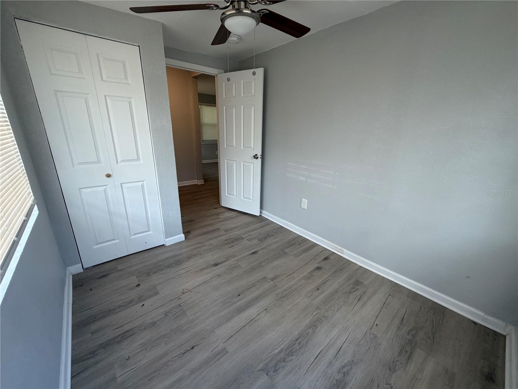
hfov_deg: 102.1
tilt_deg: -16.5
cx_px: 259
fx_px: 209
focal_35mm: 14
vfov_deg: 85.7
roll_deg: -1.2
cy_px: 194
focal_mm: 2.22
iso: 125
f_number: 2.2
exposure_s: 1/121
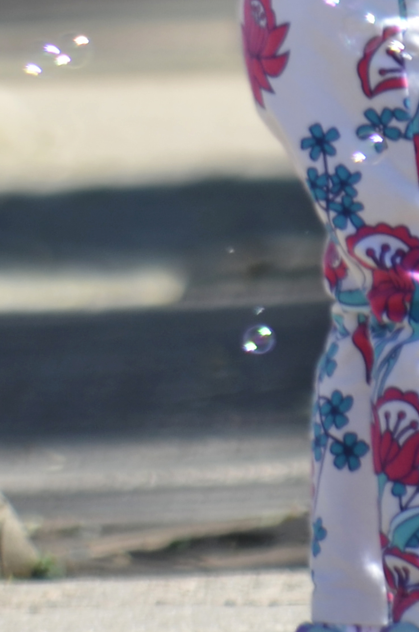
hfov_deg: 1.2
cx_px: 490
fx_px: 20795
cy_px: -68
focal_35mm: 1186
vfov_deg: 1.7
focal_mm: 280
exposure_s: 1/125
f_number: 5.6
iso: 125
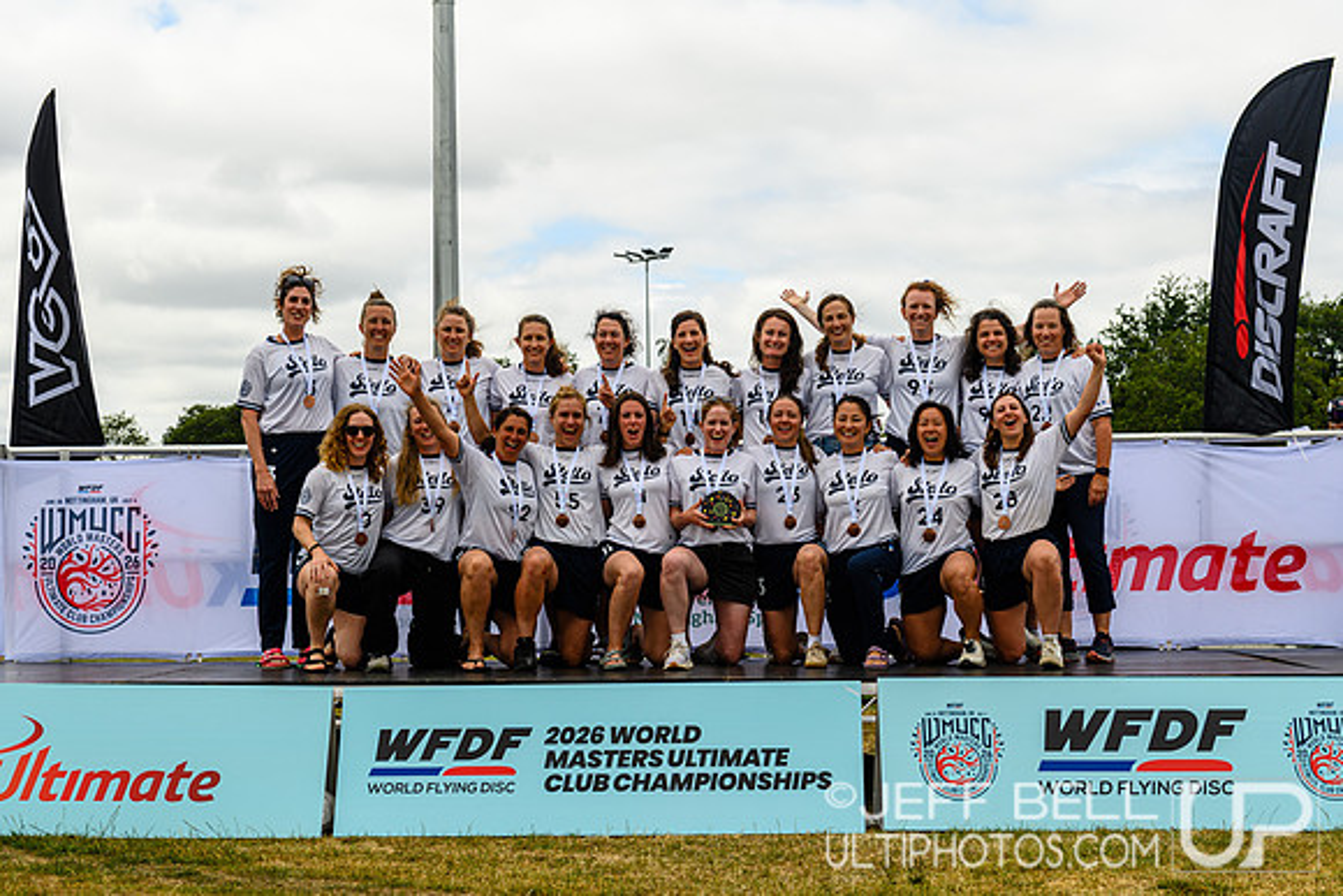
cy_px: 488
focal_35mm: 59
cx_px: 692
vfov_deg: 23.1
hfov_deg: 34.0
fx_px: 2197
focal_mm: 52
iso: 100
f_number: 5.6
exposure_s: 1/500
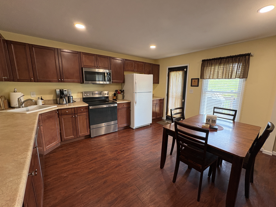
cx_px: 147
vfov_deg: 81.7
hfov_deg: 98.0
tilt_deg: -10.8
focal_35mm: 15
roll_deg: -1.1
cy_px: 105
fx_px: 120
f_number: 2.2
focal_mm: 2.22
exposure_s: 1/60
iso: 160
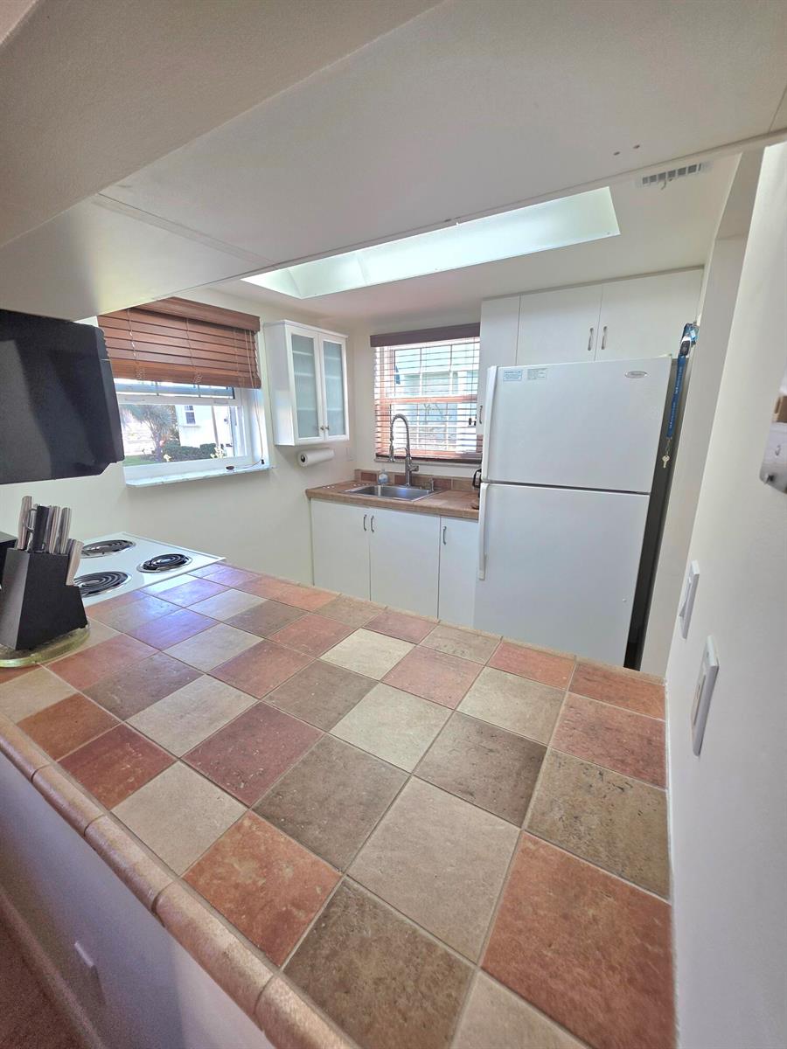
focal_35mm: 13
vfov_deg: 106.2
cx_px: 394
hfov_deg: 89.9
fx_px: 394
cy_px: 524
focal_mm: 2.2
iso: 50
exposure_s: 1/120
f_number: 1.9
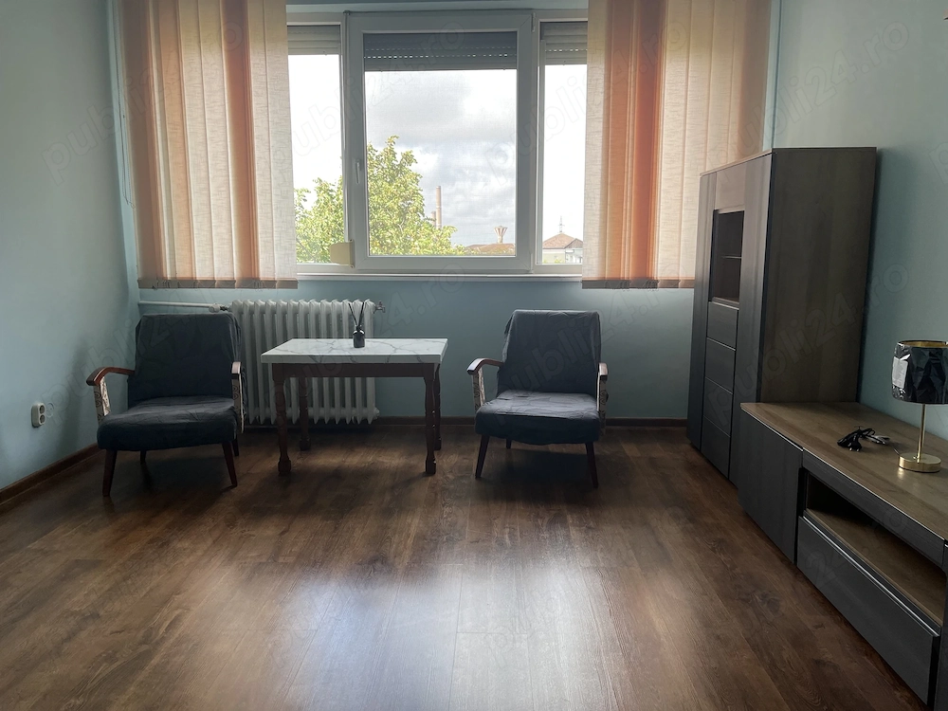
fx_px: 712
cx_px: 474
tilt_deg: -8.8
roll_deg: -0.5
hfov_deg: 67.3
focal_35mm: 26
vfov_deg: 53.1
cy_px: 356
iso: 40
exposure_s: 1/207
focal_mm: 5.1
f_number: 1.6
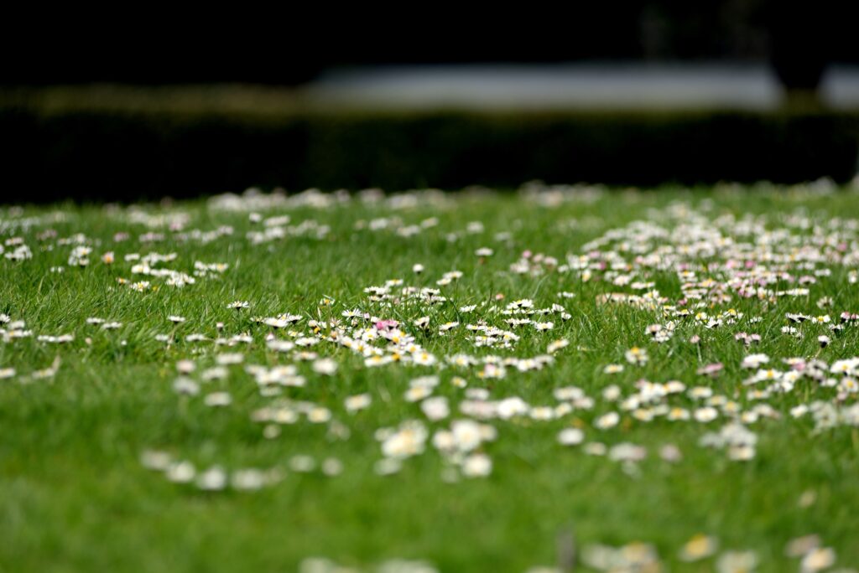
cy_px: 286
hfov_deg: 10.3
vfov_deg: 6.9
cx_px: 430
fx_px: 4775
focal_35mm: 200
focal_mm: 200
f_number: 4
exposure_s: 1/1000
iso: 100
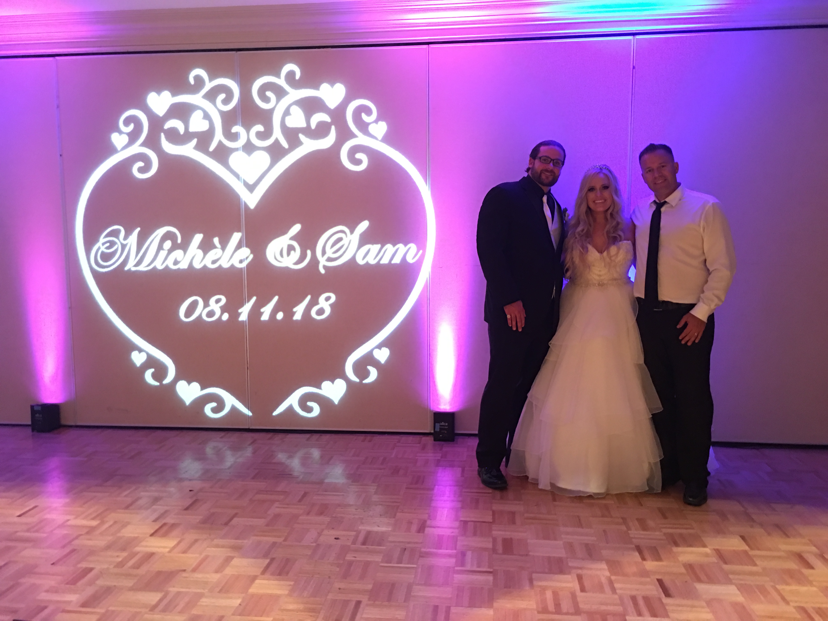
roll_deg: -0.2
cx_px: 414
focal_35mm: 29
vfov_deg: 48.2
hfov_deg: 61.7
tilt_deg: -4.2
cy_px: 310
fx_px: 694
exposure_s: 1/4
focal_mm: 4.15
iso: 64
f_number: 2.2
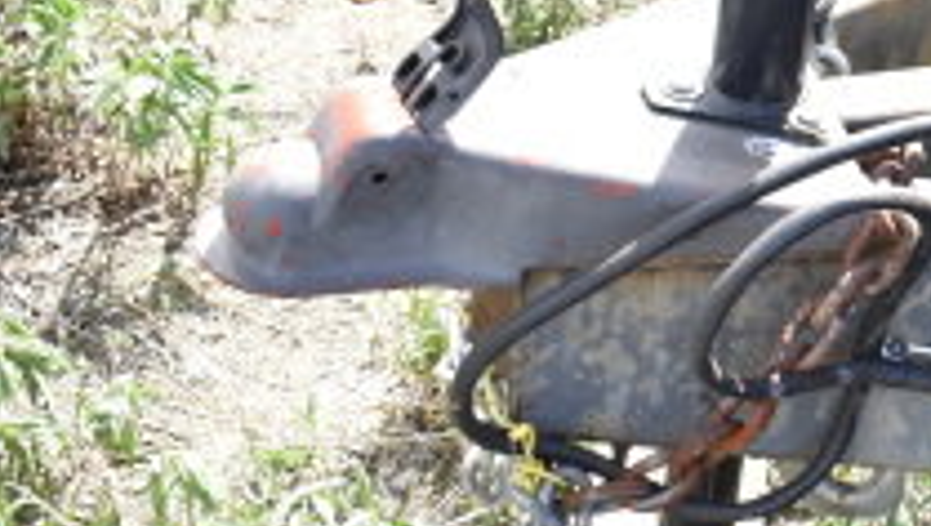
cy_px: 252
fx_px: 2607
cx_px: 1354
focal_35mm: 106
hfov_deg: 18.2
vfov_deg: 11.5
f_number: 5.6
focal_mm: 23
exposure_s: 1/125
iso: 200
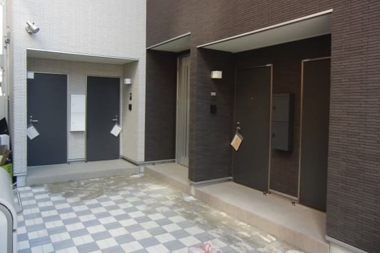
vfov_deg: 47.8
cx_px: 190
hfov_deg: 67.4
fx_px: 285
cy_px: 111
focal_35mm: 27
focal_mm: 4.3
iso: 100
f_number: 3.2
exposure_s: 1/160
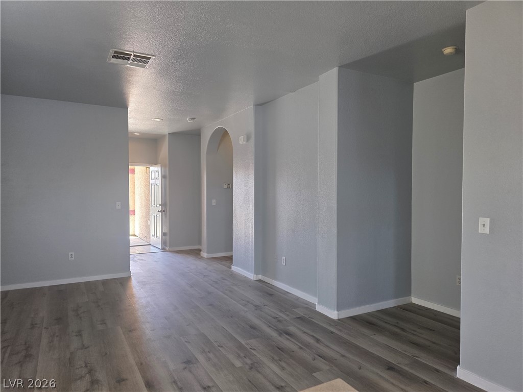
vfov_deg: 58.9
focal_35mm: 23
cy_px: 196
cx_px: 262
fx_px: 347
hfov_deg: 73.9
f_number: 1.7
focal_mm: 6.3
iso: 125
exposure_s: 1/120
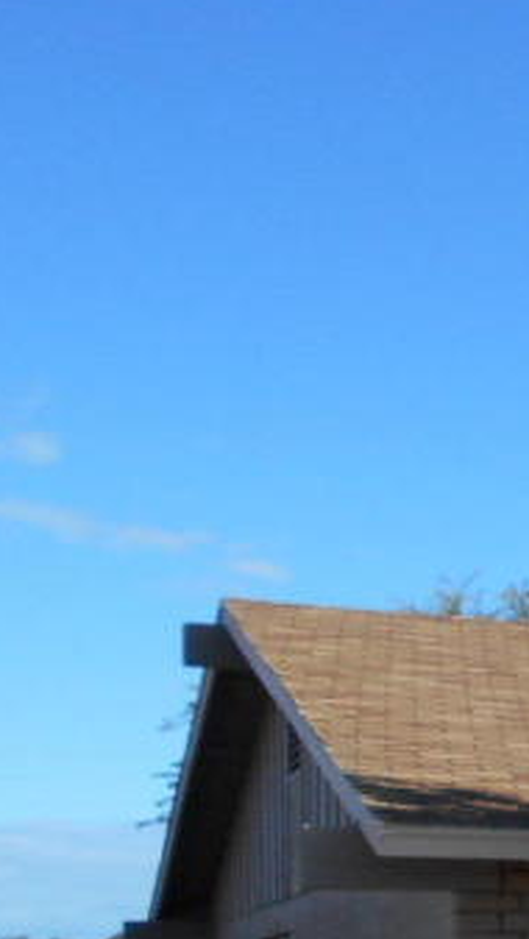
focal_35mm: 86
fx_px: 2141
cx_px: 1409
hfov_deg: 11.0
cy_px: 967
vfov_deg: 23.5
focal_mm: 4.6
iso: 80
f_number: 3.2
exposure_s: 1/1000
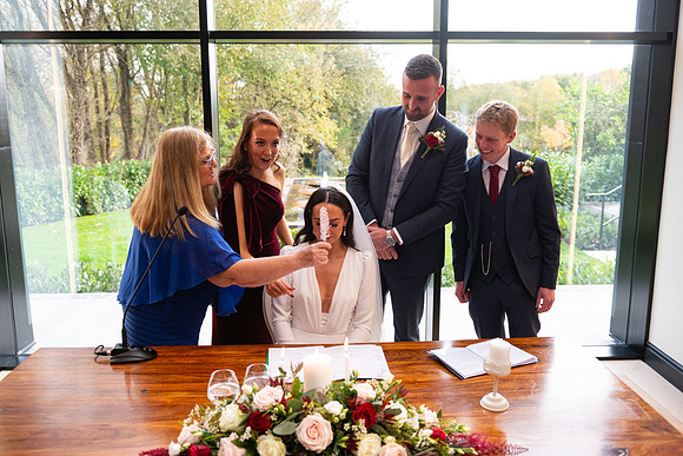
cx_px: 342
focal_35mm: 32
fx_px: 607
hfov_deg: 58.7
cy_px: 228
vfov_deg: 41.1
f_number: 3.5
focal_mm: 32
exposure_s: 1/160
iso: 640
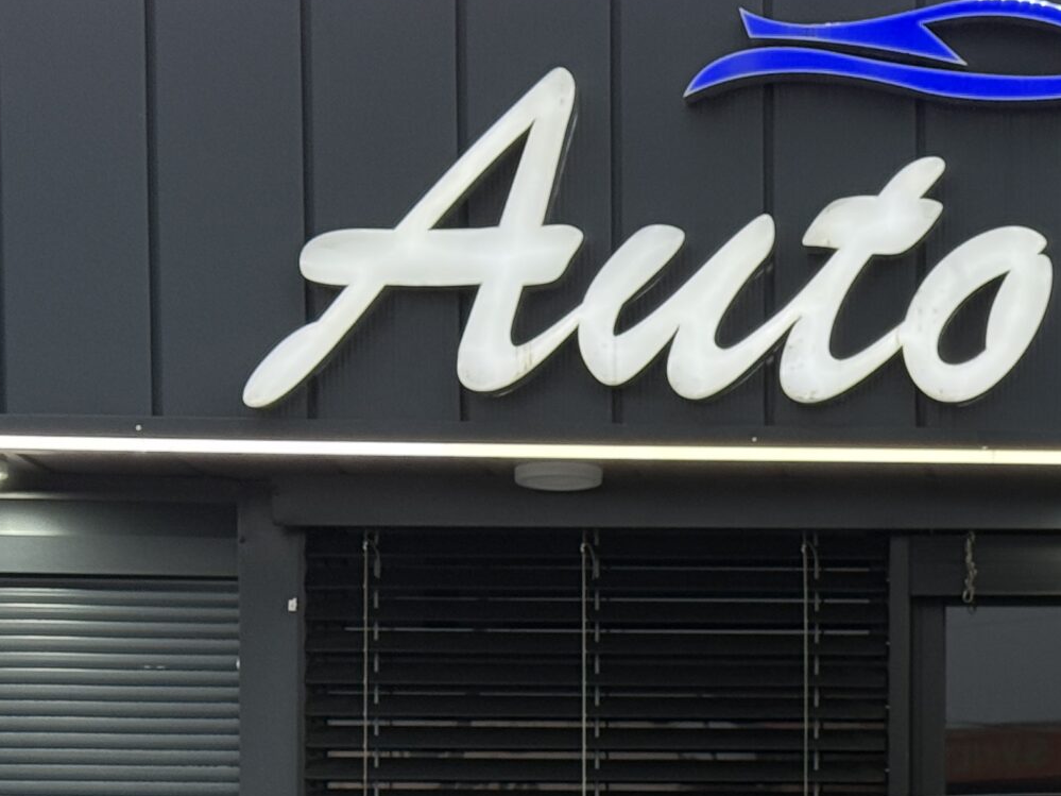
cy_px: 972
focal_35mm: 123
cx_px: 1054
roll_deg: -0.9
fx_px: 3770
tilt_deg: -1.0
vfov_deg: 11.8
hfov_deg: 15.7
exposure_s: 1/100
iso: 125
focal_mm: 6.76
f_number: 1.78
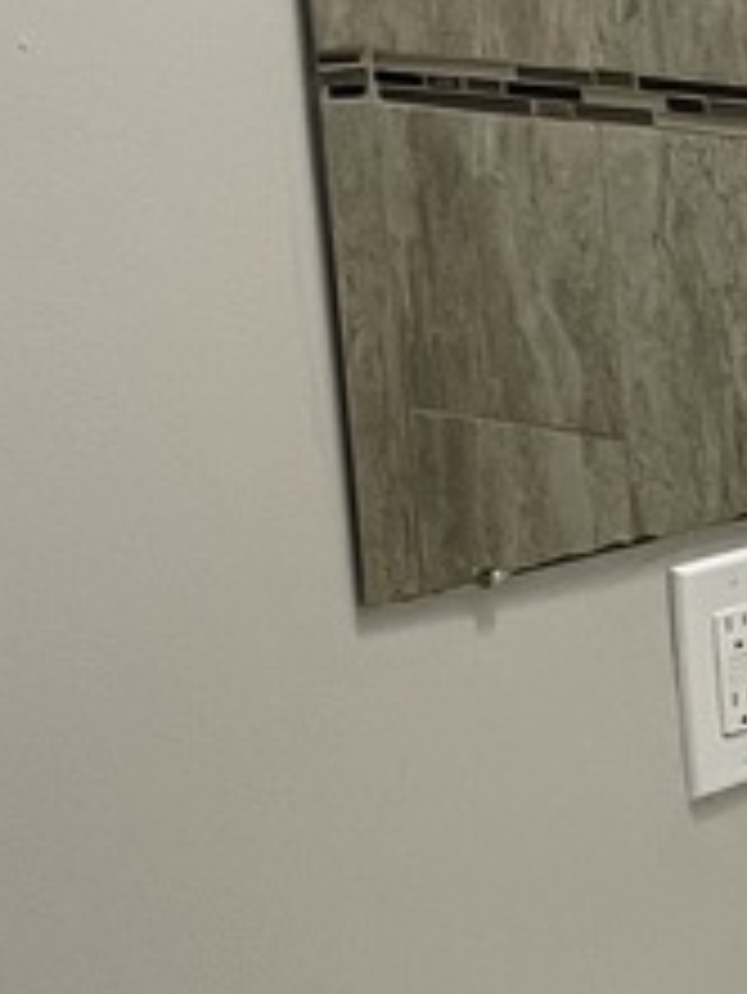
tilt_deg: -11.8
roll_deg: +1.9
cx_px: 1724
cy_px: 612
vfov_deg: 15.5
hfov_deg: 10.3
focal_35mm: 127
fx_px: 3651
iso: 80
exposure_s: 1/60
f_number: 1.6
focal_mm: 4.2
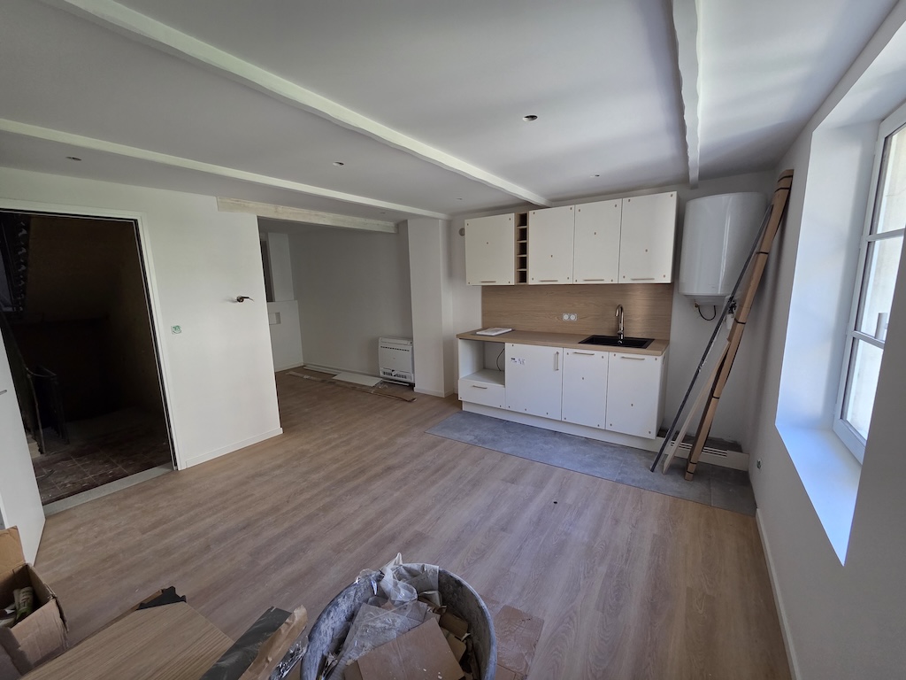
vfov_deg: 89.9
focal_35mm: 13
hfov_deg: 106.2
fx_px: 340
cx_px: 453
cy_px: 340
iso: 160
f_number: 2.2
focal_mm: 2.2
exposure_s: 1/100
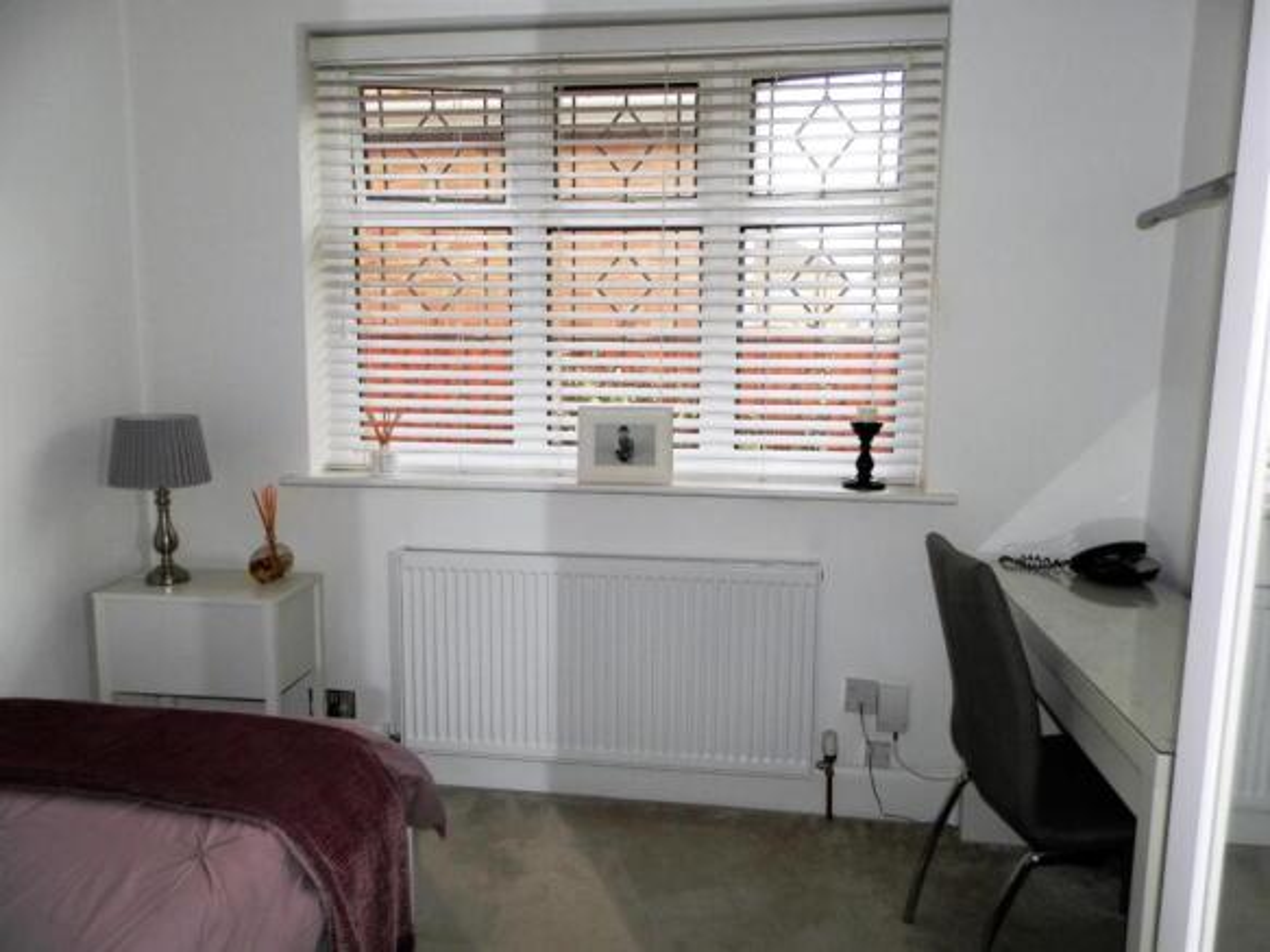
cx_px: 635
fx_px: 917
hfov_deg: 69.4
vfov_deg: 54.9
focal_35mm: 25
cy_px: 476
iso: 100
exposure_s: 1/30
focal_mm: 4.5
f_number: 3.1
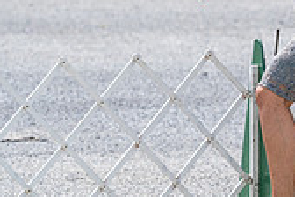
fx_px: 4072
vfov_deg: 2.8
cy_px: 27
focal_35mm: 497
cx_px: 325
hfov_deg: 4.1
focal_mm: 144
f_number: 5
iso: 500
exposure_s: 1/2000
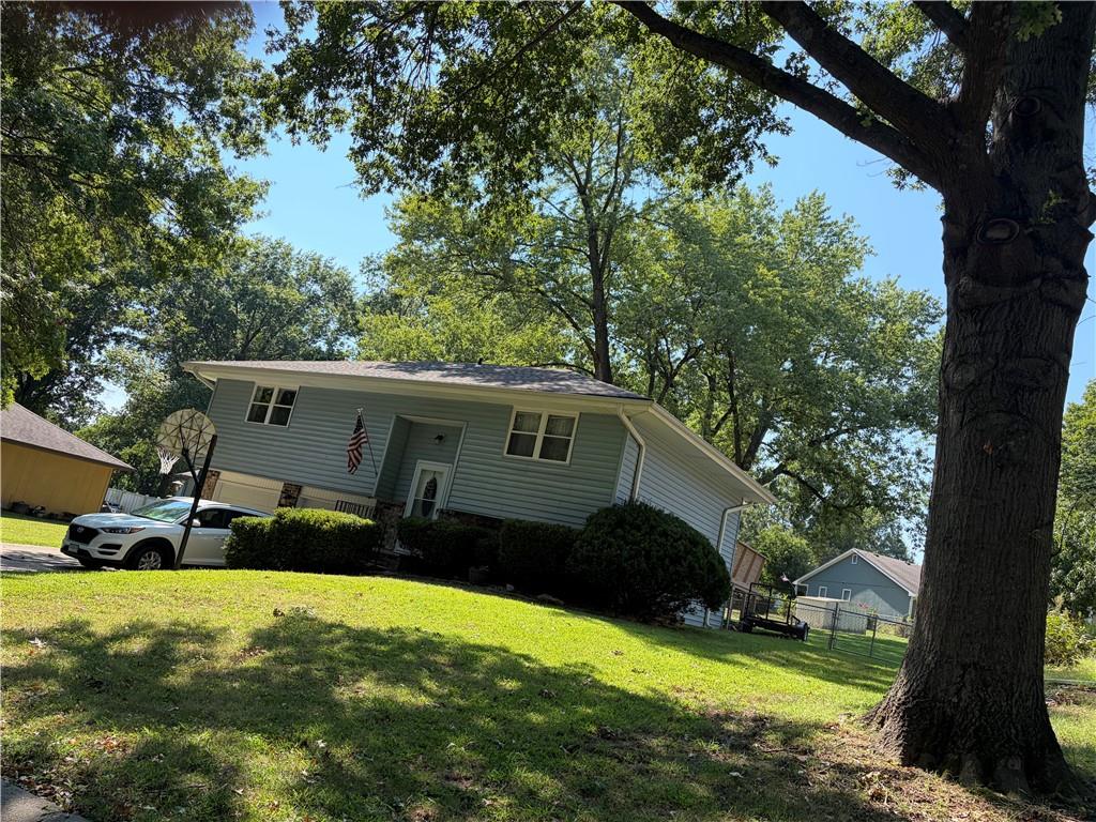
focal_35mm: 26
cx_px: 548
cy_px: 411
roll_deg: -11.5
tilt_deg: +11.8
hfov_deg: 67.3
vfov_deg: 53.1
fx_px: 823
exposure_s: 1/1135
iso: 64
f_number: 1.6
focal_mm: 5.96
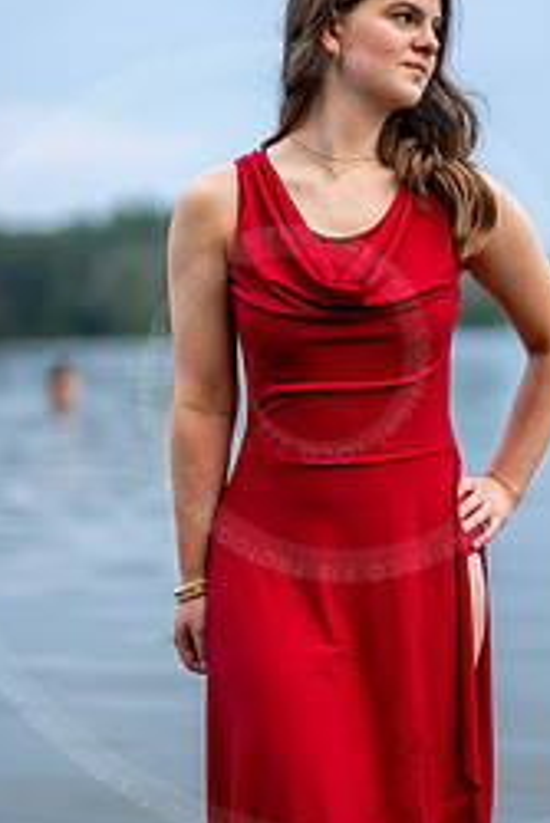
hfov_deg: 15.2
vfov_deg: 22.6
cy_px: 441
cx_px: 352
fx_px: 2059
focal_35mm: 90
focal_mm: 50
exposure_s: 1/640
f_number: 1.2
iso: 320
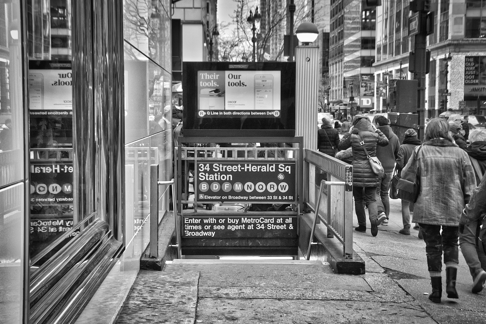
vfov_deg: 20.2
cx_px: 243
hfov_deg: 29.9
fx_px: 911
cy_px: 162
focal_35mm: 68
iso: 1000
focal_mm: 45
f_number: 10
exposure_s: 1/80
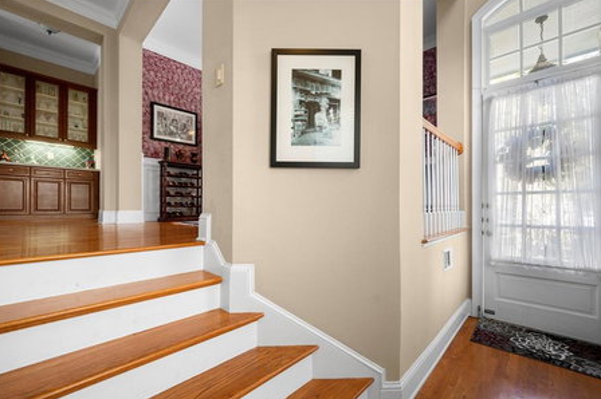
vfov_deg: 77.2
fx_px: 250
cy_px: 207
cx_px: 296
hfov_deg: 100.4
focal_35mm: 15
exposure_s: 1/50
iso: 500
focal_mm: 14
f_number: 6.3
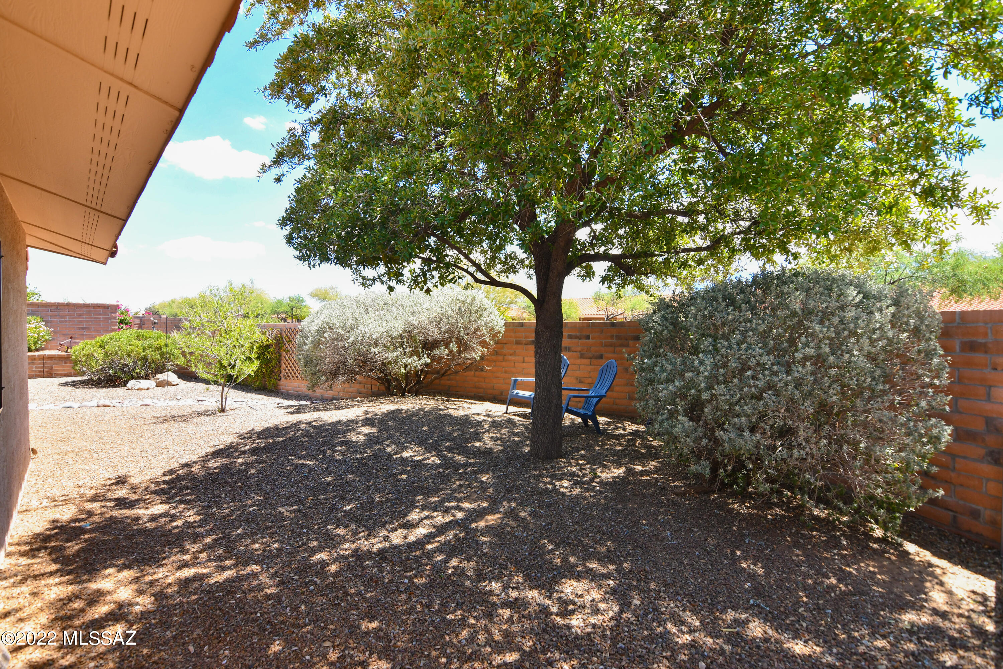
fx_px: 474
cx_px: 502
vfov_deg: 70.4
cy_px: 334
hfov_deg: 93.3
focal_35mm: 17
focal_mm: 11.5
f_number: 7.1
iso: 200
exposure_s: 1/250
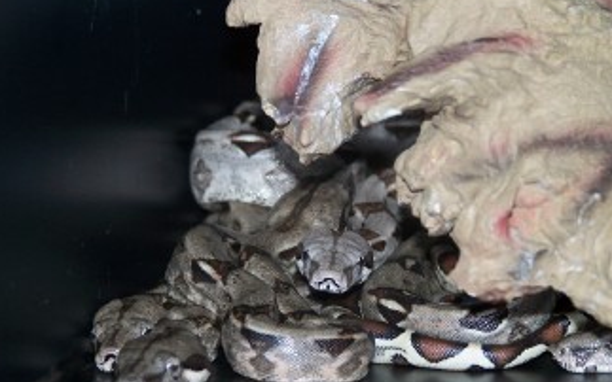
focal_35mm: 168
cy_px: 261
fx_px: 2803
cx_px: 369
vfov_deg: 7.8
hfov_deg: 12.5
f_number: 3.2
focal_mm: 21.2
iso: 80
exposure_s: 1/90
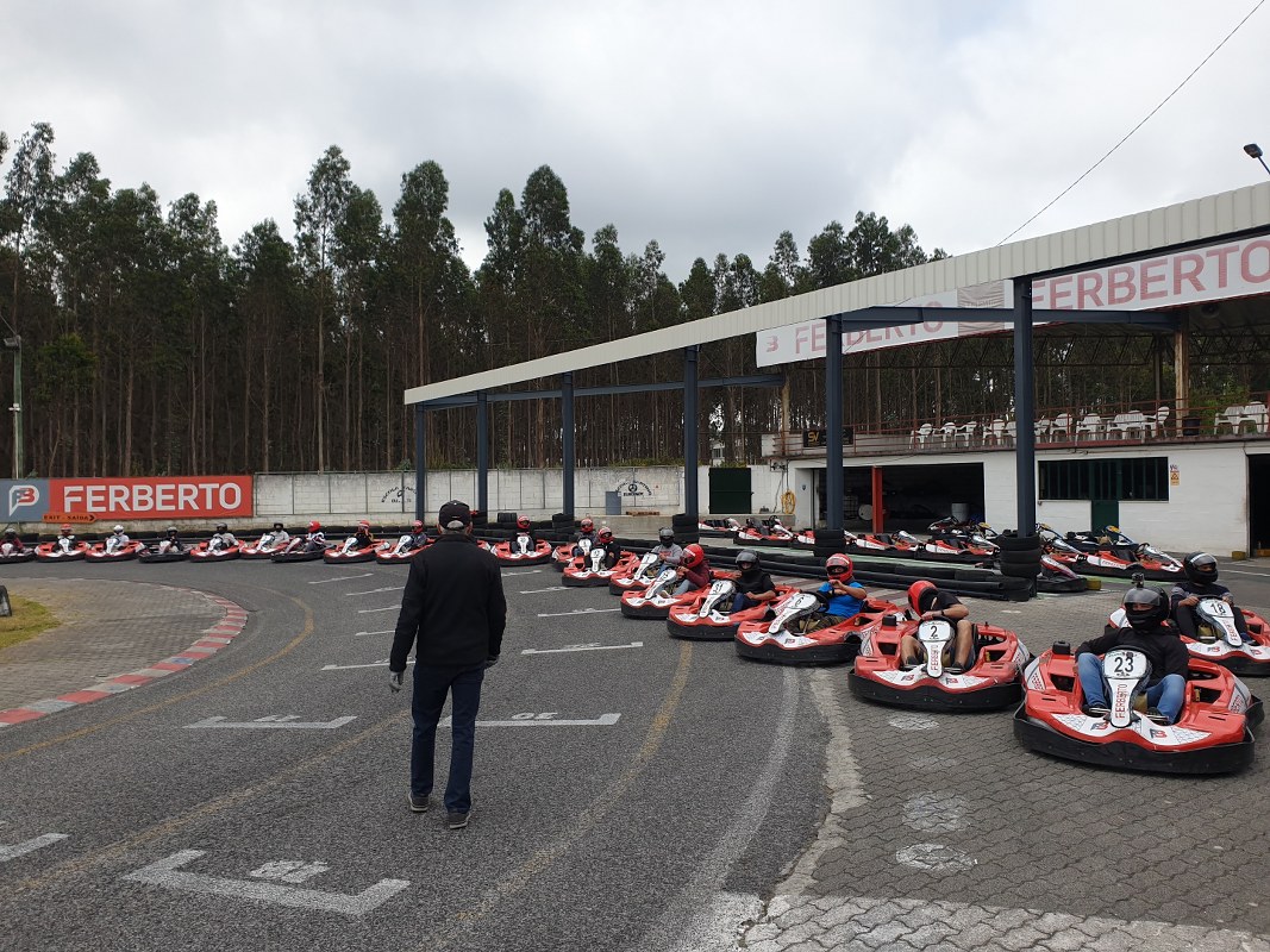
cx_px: 635
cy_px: 476
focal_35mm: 26
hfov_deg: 67.3
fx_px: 954
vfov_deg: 53.1
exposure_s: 1/1005
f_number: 2.4
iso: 50
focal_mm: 4.3
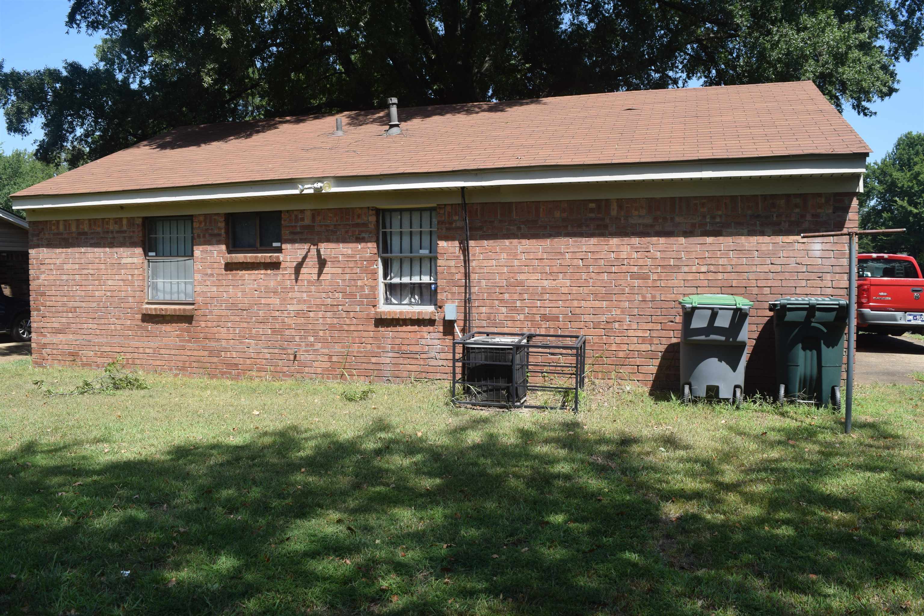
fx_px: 693
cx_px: 462
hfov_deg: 67.4
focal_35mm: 27
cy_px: 308
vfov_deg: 47.9
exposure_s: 1/320
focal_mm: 18
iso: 200
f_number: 9
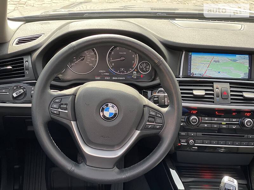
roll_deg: -3.7
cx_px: 127
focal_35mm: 52
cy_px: 95
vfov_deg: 28.0
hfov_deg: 36.8
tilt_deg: -27.5
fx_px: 382
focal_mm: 6
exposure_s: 1/122
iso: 160
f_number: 2
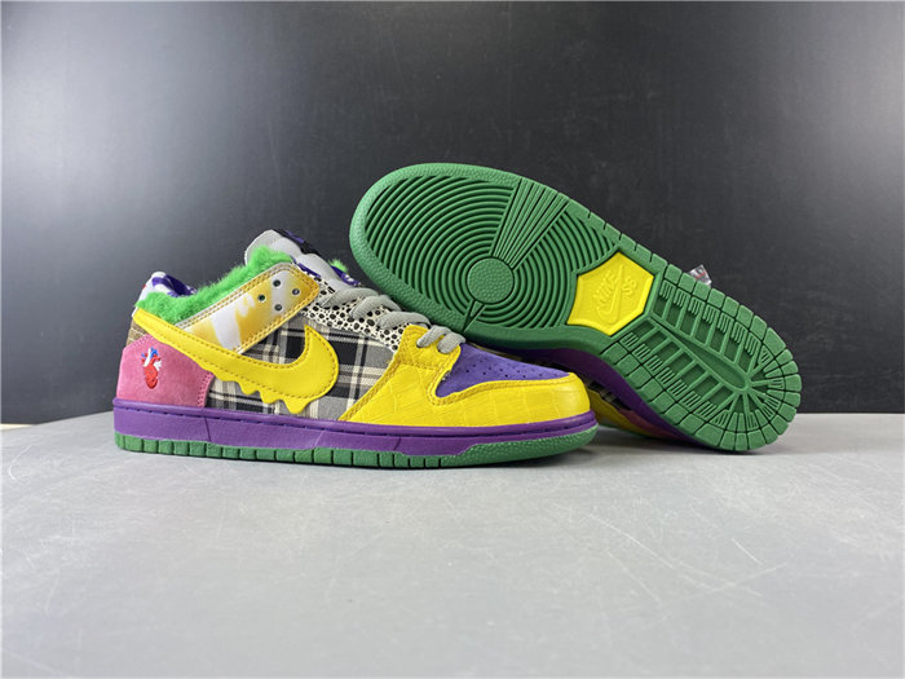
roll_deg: +0.3
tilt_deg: +0.8
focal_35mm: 26
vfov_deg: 53.1
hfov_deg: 67.3
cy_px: 340
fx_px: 680
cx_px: 452
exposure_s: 1/100
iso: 80
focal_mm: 4.25
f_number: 1.8
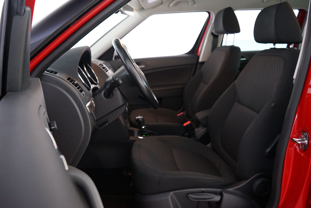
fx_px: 276
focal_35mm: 32
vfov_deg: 41.1
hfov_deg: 58.7
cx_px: 156
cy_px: 104
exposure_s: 1/10
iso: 4000
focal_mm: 32
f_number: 4.5
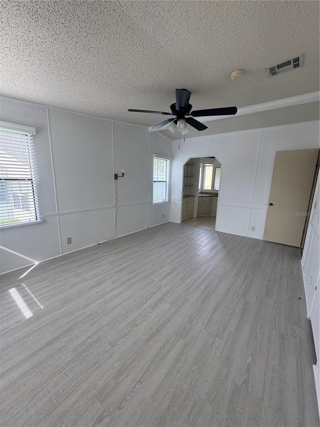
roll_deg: -0.2
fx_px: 173
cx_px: 160
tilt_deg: -9.9
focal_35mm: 14
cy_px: 214
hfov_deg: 85.7
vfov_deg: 102.1
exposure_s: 1/99
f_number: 2.2
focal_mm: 2.22
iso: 100
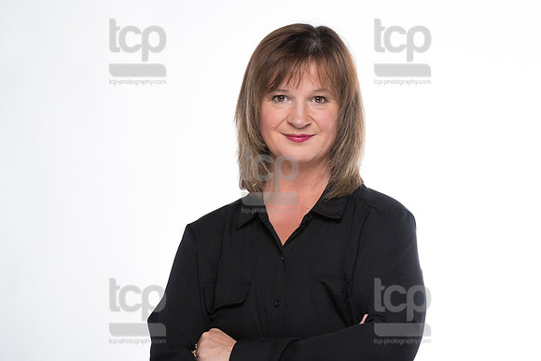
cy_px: 198
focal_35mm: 154
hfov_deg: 13.4
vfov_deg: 8.9
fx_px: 2311
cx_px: 250
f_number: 5.6
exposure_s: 1/250
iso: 200
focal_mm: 92
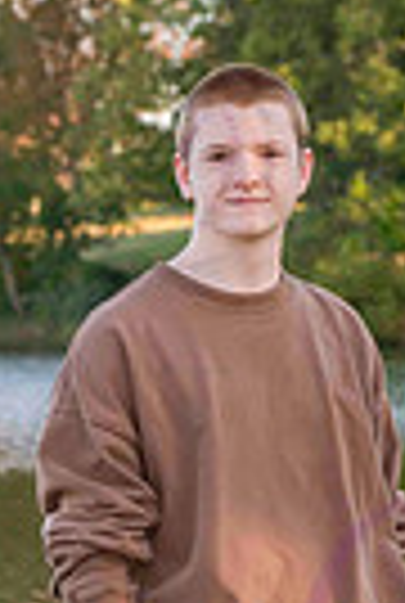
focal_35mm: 268
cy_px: 567
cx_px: 189
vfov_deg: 7.6
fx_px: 4499
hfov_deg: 5.2
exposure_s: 1/640
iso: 400
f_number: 6.3
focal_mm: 80
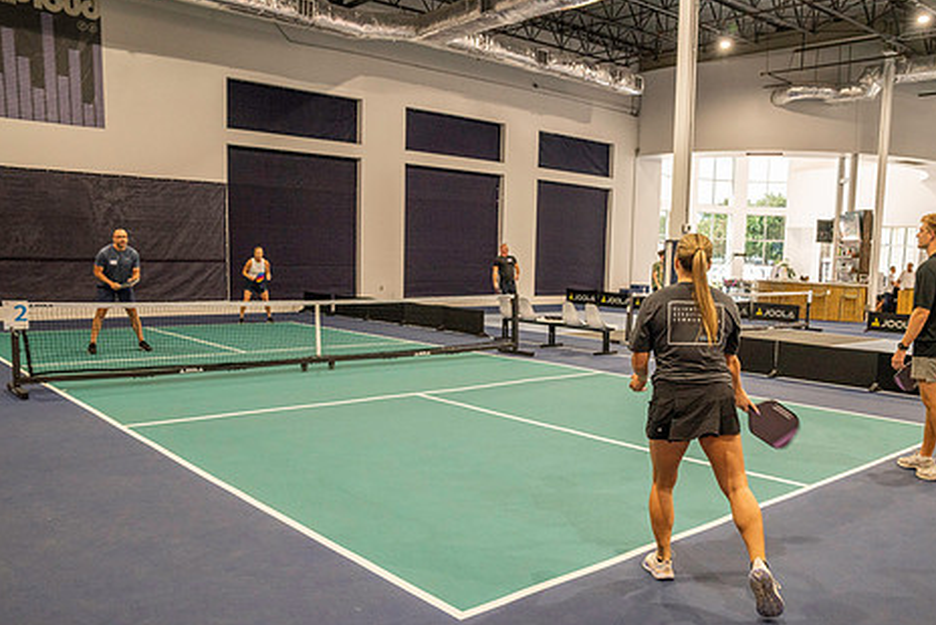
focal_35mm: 30
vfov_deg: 43.4
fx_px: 780
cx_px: 533
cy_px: 376
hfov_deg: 61.6
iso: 3200
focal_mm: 24
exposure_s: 1/250
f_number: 4.5
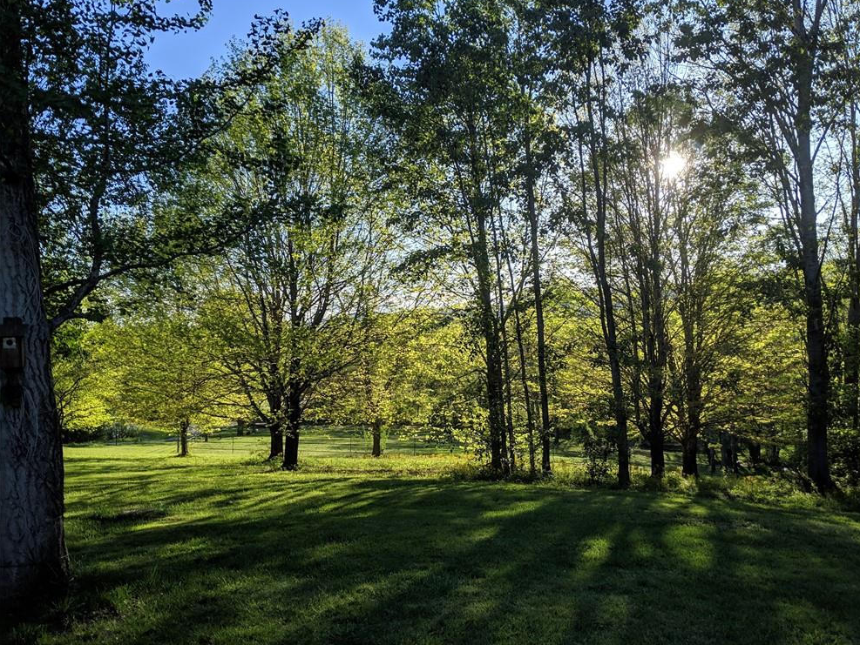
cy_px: 325
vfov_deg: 49.8
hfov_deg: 63.4
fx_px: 696
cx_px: 444
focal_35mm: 28
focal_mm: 4.44
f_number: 1.8
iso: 57
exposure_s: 1/2347
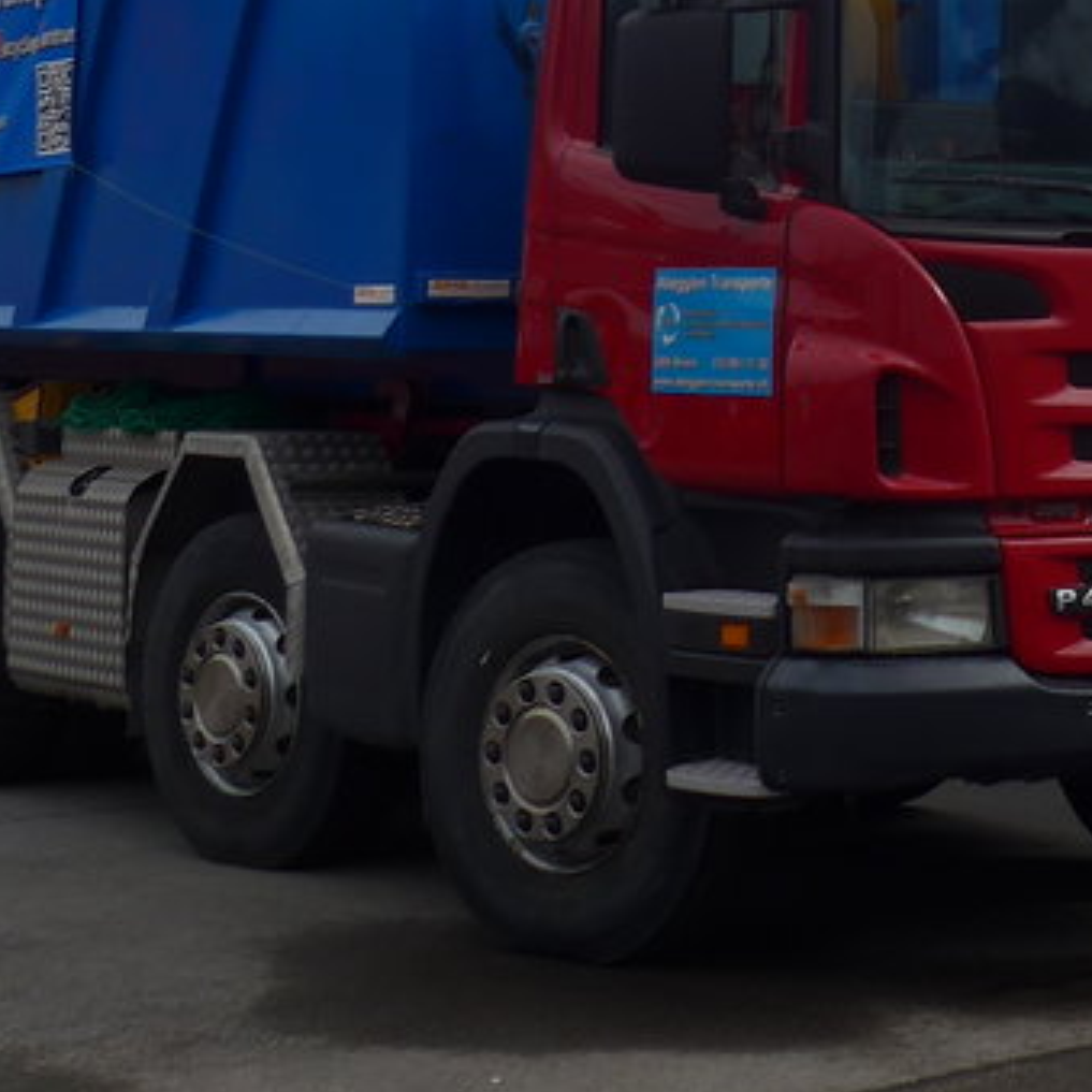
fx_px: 3462
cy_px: -254
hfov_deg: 17.3
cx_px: 1205
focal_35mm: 97
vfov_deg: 17.0
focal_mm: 6.5
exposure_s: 1/1000
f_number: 2.8
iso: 80
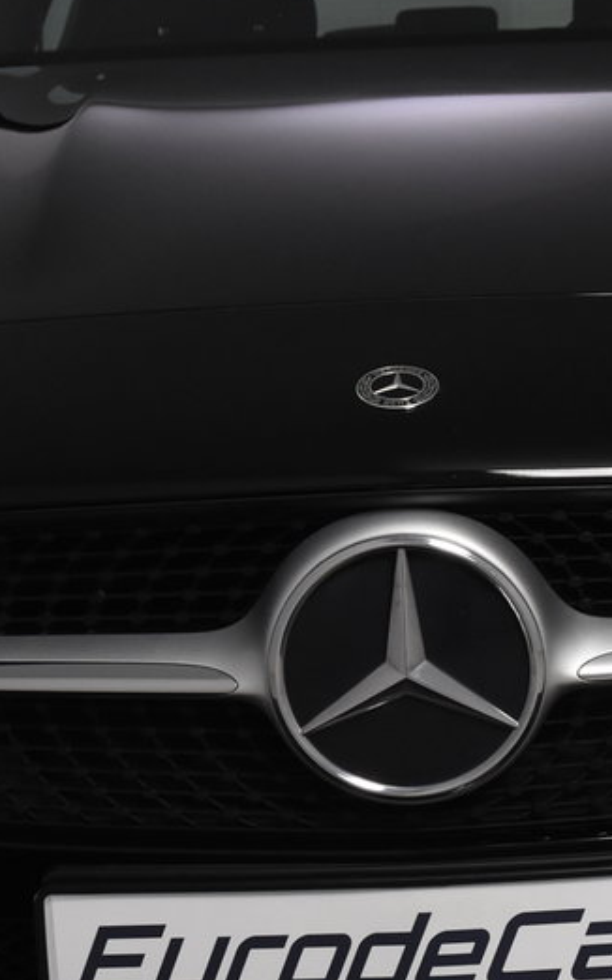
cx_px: 441
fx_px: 2804
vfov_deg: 19.8
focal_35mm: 105
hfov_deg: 12.4
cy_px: 637
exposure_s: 1/160
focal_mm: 28
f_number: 6.3
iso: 1600
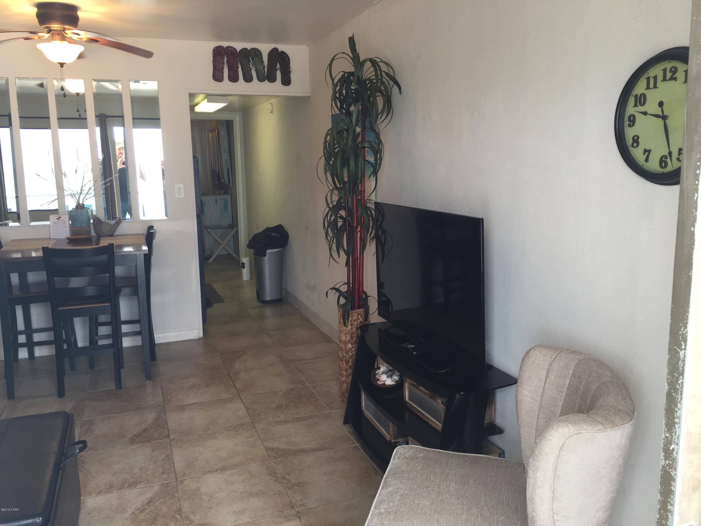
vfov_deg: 48.2
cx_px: 350
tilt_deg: -11.2
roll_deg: -0.1
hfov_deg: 61.7
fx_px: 587
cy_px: 263
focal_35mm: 29
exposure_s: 1/40
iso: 32
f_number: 2.2
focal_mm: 4.15
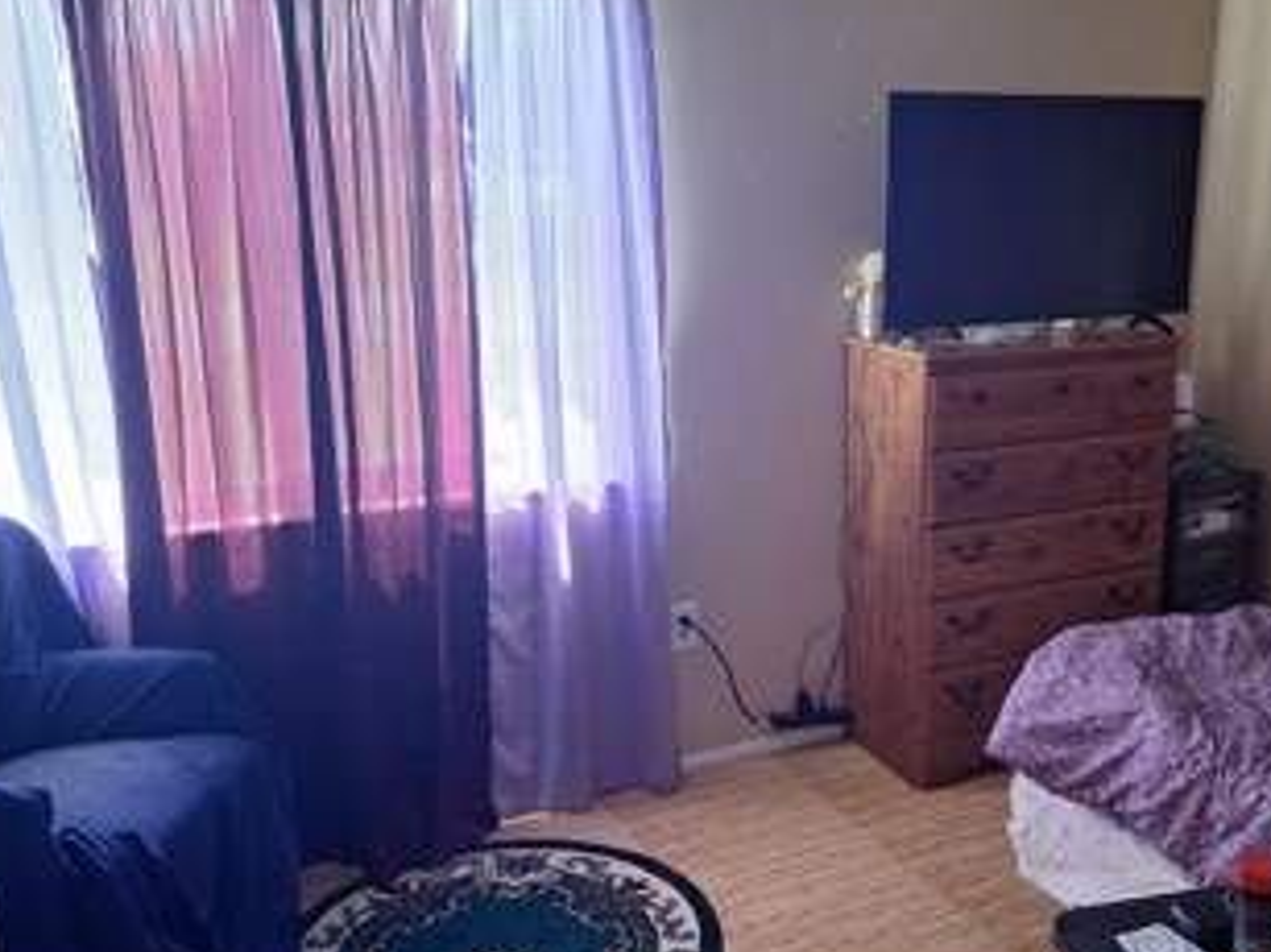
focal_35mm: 36
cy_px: 497
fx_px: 1321
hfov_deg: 50.8
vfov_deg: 39.6
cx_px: 803
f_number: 1.8
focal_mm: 5.54
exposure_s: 1/30
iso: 320
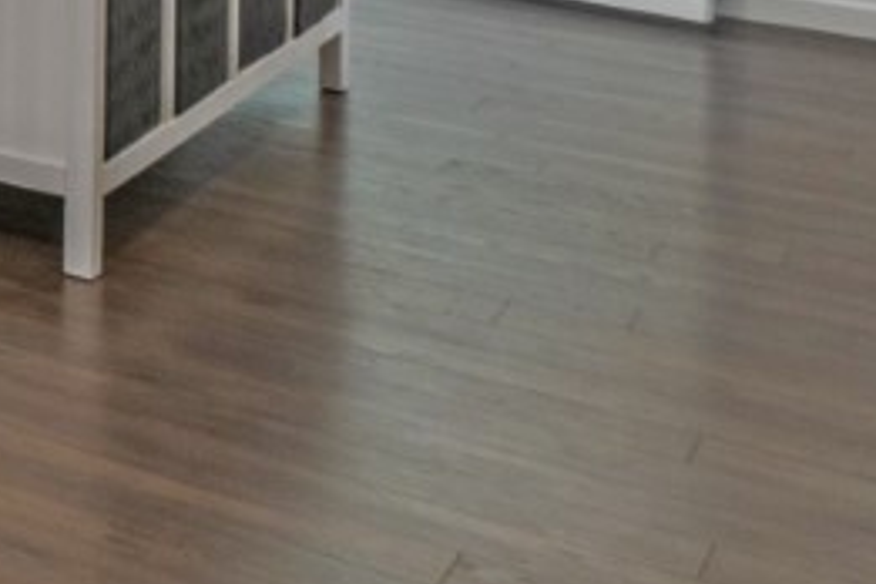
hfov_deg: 13.2
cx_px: -1472
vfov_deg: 13.8
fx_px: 2117
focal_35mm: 87
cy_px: -503
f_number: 6.3
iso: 100
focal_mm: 14
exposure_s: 1/13
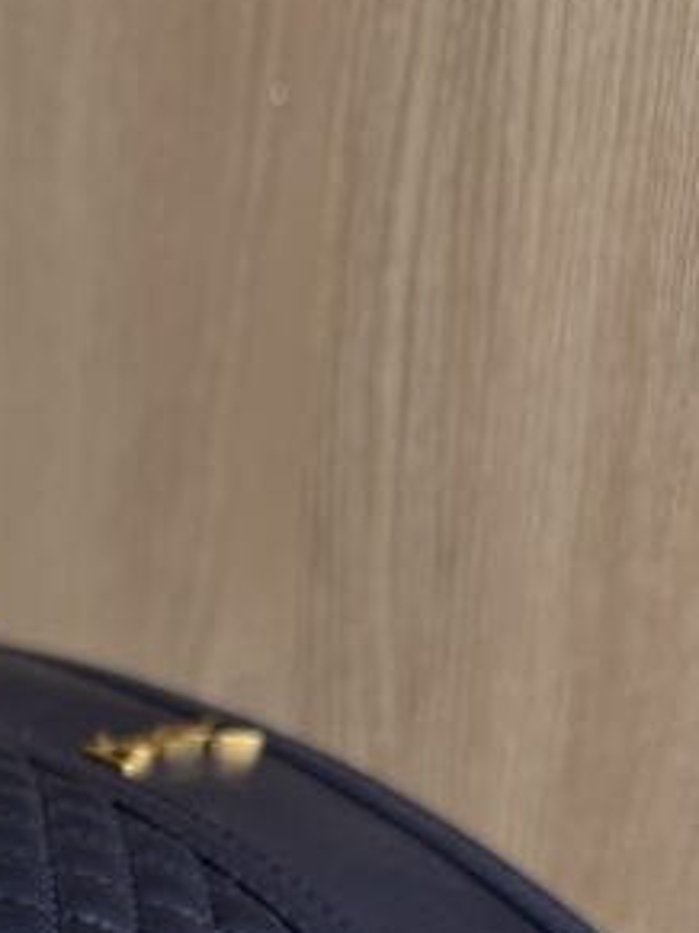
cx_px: -3
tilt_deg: -35.1
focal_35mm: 66
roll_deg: +1.3
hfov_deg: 21.4
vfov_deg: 25.9
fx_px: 1778
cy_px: 1157
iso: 80
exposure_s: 1/120
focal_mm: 6.76
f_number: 1.78
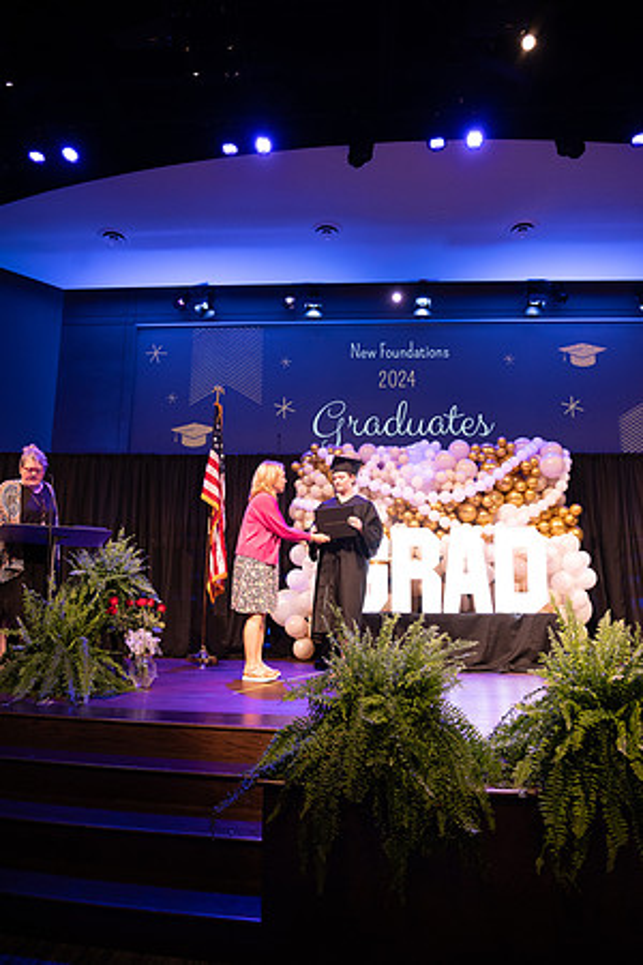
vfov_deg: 73.7
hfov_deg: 53.1
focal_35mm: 24
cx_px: 322
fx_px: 643
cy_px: 482
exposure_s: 1/200
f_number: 4
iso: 2000
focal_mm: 24
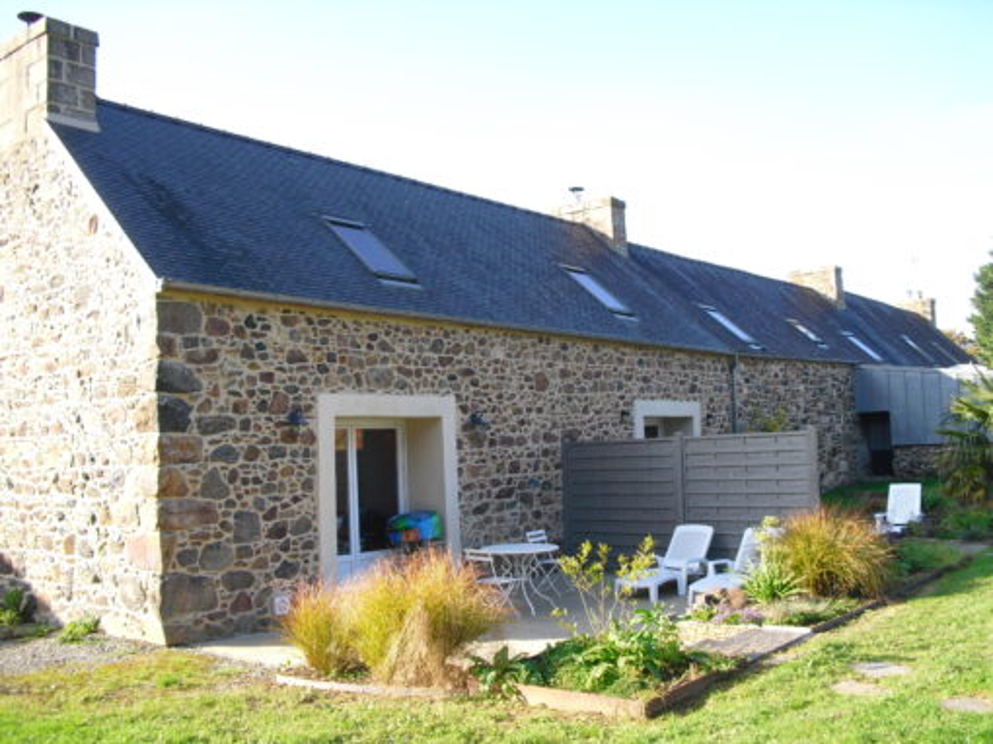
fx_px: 1032
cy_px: 372
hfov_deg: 51.4
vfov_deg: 39.6
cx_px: 496
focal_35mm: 36
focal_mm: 6.3
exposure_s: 1/250
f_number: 3.1
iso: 100
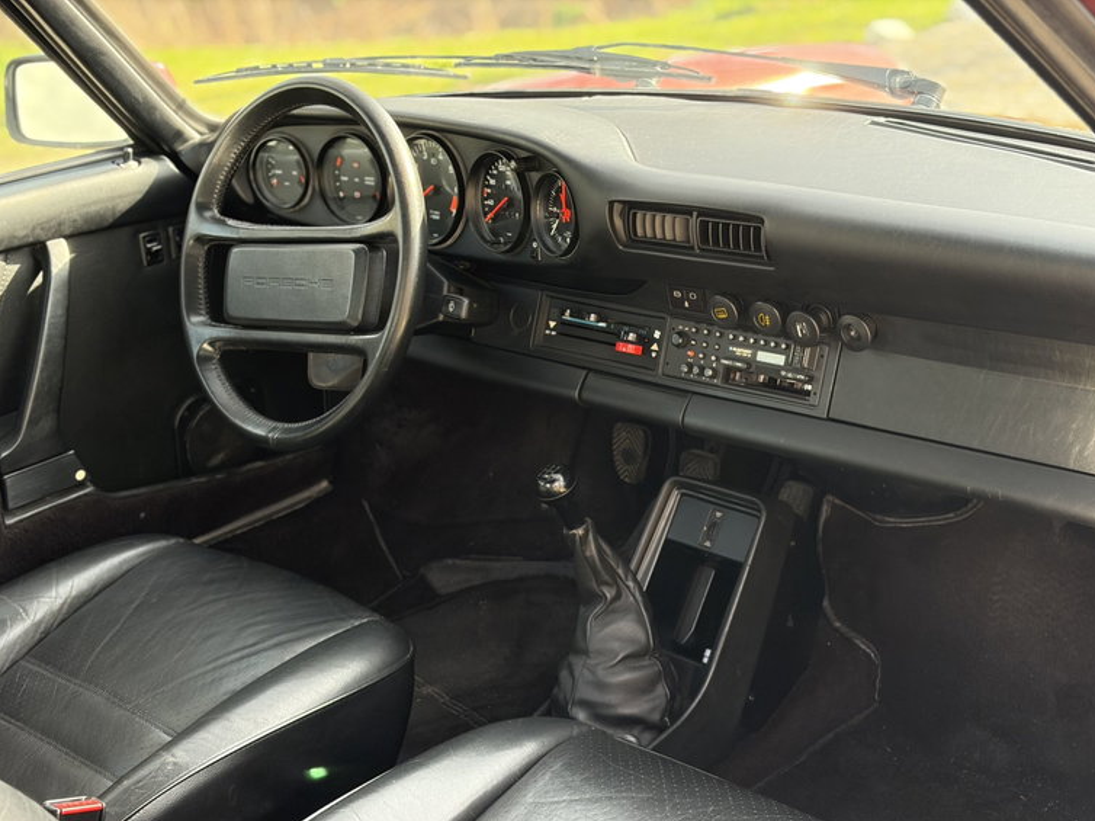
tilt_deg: -18.5
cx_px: 546
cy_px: 417
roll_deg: +5.3
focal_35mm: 53
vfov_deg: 27.5
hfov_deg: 36.2
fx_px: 1676
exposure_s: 1/99
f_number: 1.6
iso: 100
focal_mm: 5.96
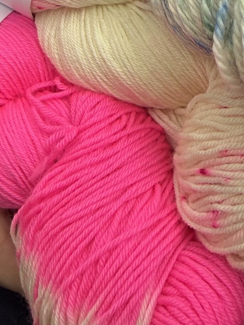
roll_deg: -3.9
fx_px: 630
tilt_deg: -30.6
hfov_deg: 21.9
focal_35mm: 67
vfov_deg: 25.0
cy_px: -99
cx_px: 91
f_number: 2.2
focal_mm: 2.22
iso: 100
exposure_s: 1/99
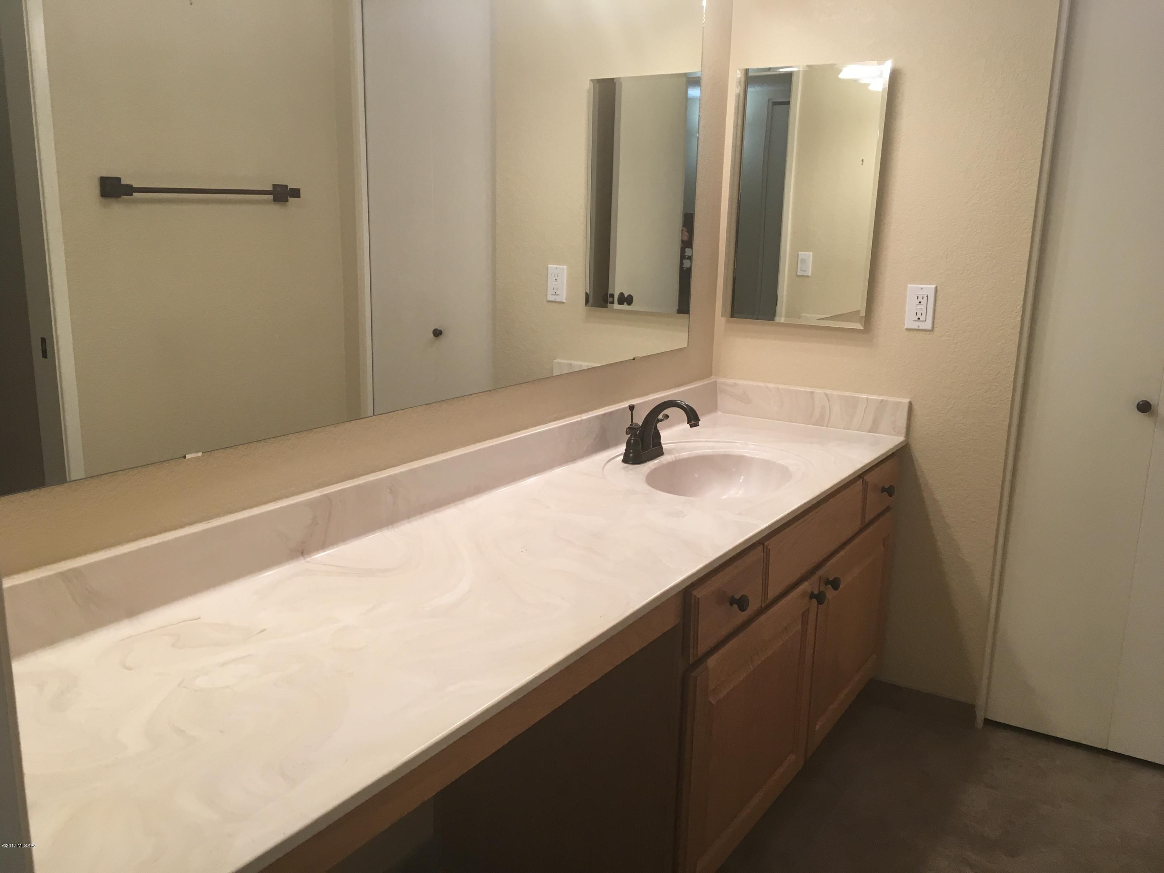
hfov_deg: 61.7
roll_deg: -1.4
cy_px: 436
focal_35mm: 29
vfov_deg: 48.2
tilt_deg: -12.2
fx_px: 975
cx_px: 582
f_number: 2.2
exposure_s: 1/30
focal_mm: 4.15
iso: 32
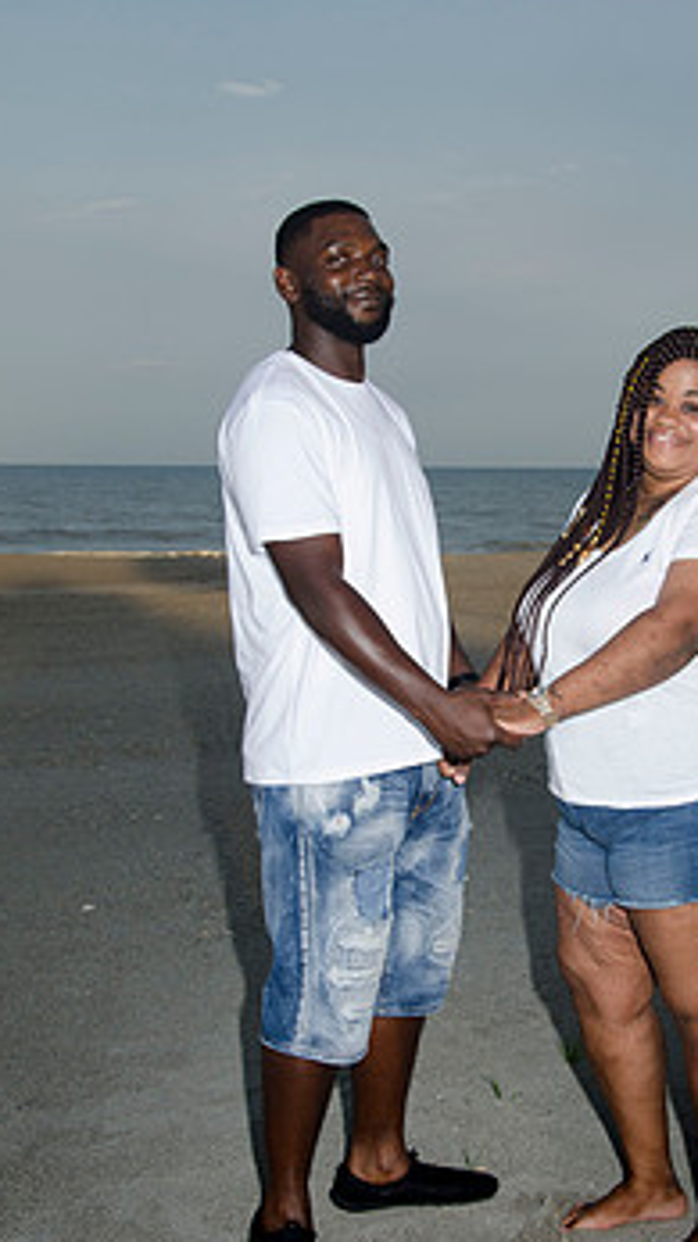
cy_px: 684
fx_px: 1877
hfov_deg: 20.9
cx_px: 512
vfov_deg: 36.6
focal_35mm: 57
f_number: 7.1
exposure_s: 1/250
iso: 100
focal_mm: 28
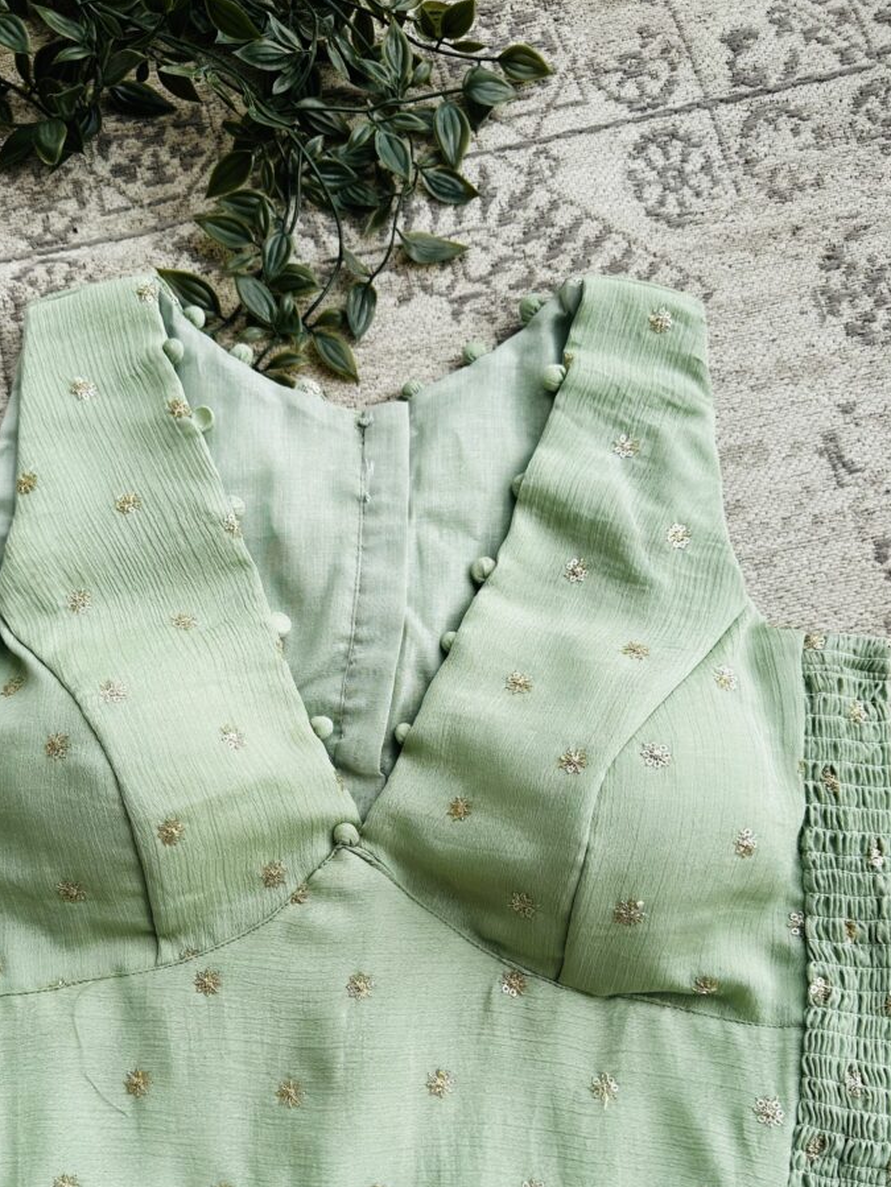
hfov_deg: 43.9
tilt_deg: -77.2
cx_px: 356
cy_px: 744
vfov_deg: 56.1
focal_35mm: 32
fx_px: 1098
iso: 80
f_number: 1.78
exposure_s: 1/1751
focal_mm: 6.86
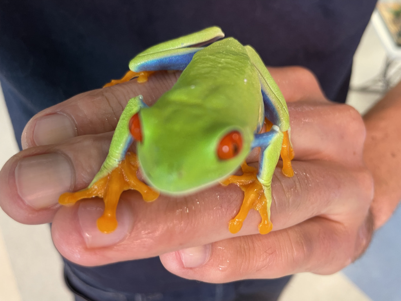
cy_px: 150
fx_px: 301
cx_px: 200
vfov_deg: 53.1
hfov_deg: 67.3
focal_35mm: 26
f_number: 1.6
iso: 100
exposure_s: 1/60
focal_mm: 4.2
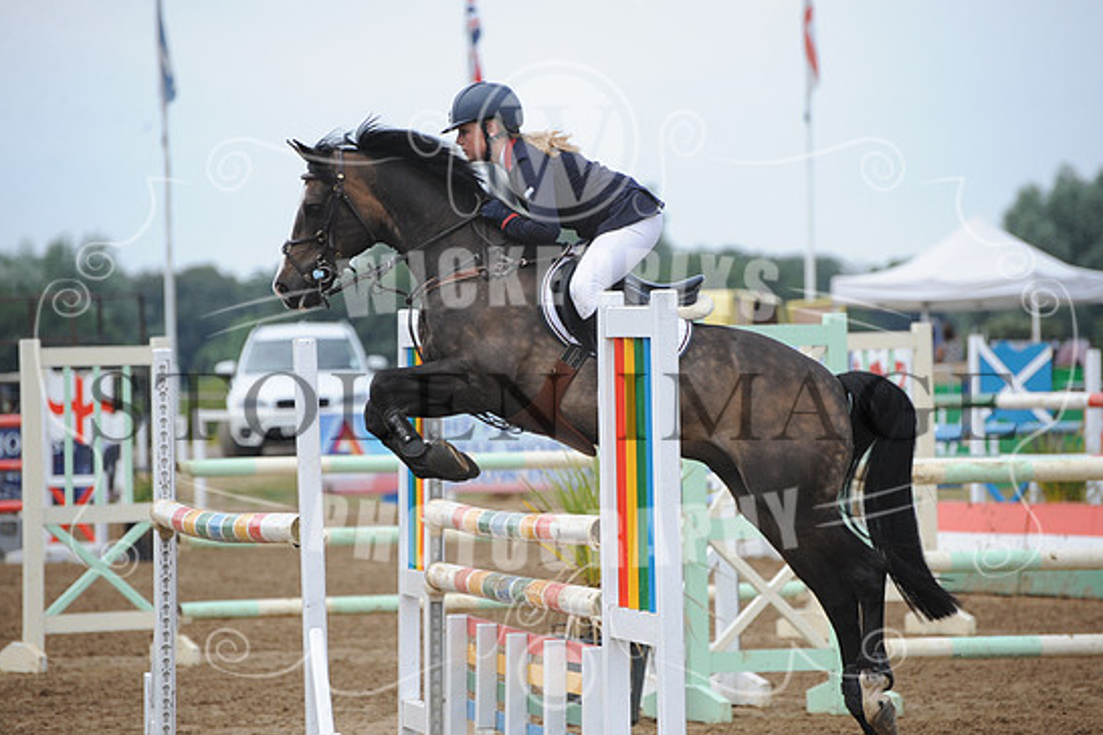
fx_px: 6832
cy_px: 384
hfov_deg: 9.2
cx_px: 558
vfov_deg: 6.2
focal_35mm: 223
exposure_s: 1/1600
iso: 1000
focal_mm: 210
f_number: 5.6
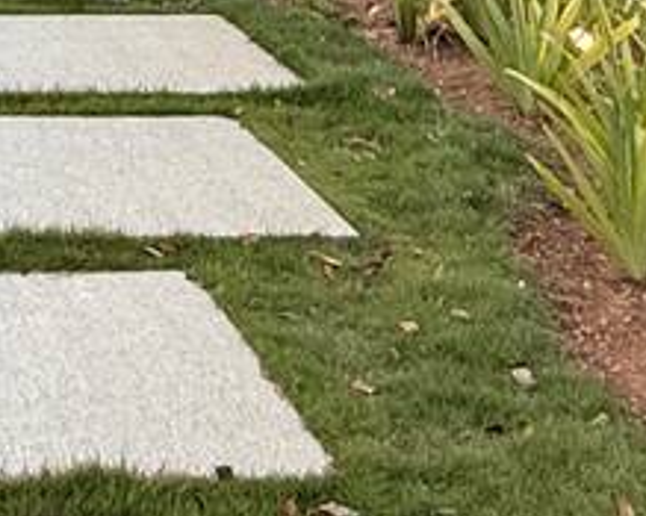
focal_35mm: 90
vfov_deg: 15.1
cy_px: -369
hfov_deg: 19.4
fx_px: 1720
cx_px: -218
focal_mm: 2.22
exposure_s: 1/99
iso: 160
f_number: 2.2
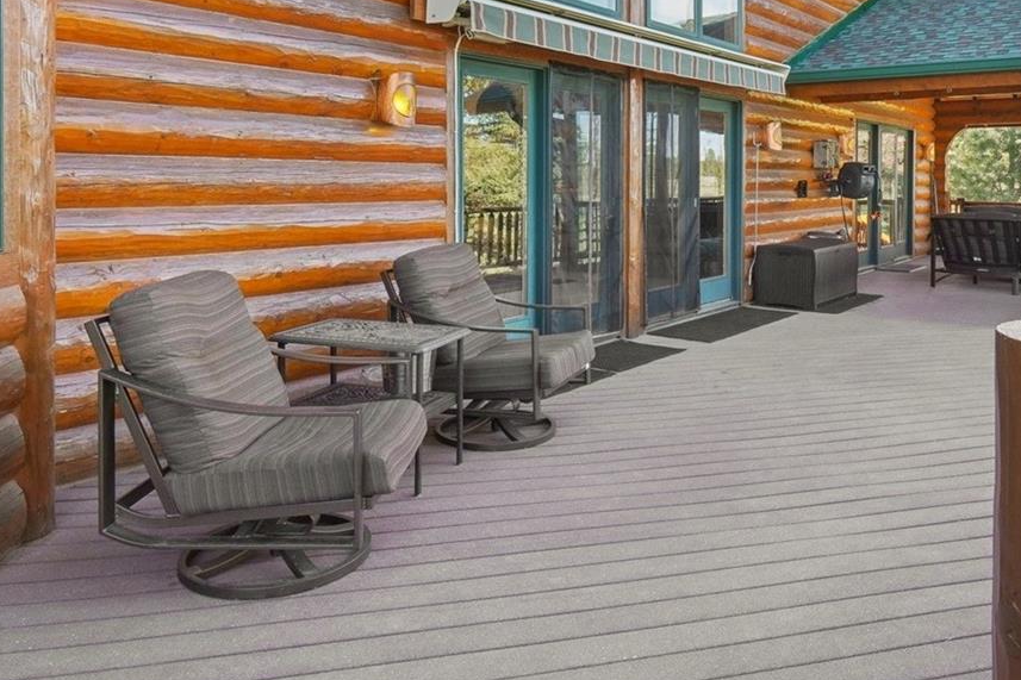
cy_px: 204
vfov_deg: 45.4
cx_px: 620
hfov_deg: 64.8
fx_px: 794
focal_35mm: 28
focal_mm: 10
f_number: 8
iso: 400
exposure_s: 1/60
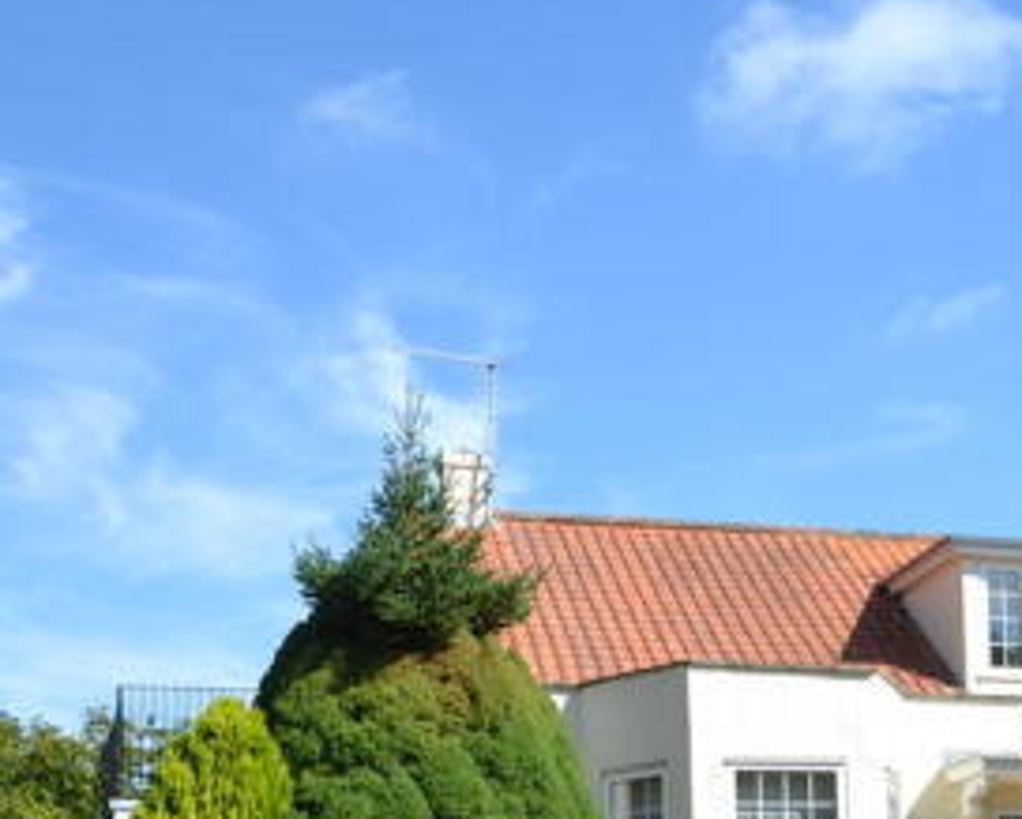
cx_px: 1039
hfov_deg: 25.3
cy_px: 734
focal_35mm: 71
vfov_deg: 21.1
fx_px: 2153
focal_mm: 21
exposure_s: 1/250
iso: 100
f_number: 8
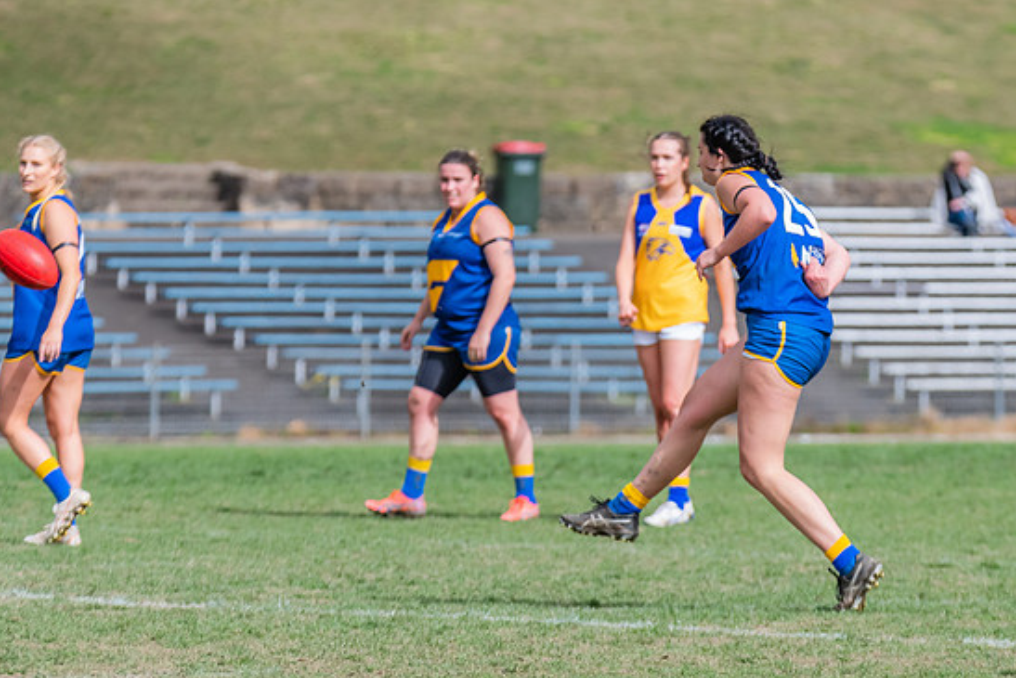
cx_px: 720
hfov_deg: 4.3
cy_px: 408
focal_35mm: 480
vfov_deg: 2.9
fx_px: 13549
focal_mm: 320
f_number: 8
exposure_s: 1/1600
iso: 800
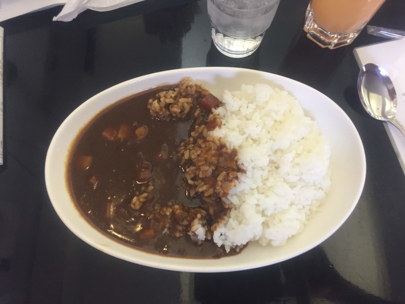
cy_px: 152
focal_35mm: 29
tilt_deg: -73.3
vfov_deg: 48.2
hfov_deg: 61.7
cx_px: 202
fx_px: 339
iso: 125
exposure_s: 1/30
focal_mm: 4.15
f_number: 2.2
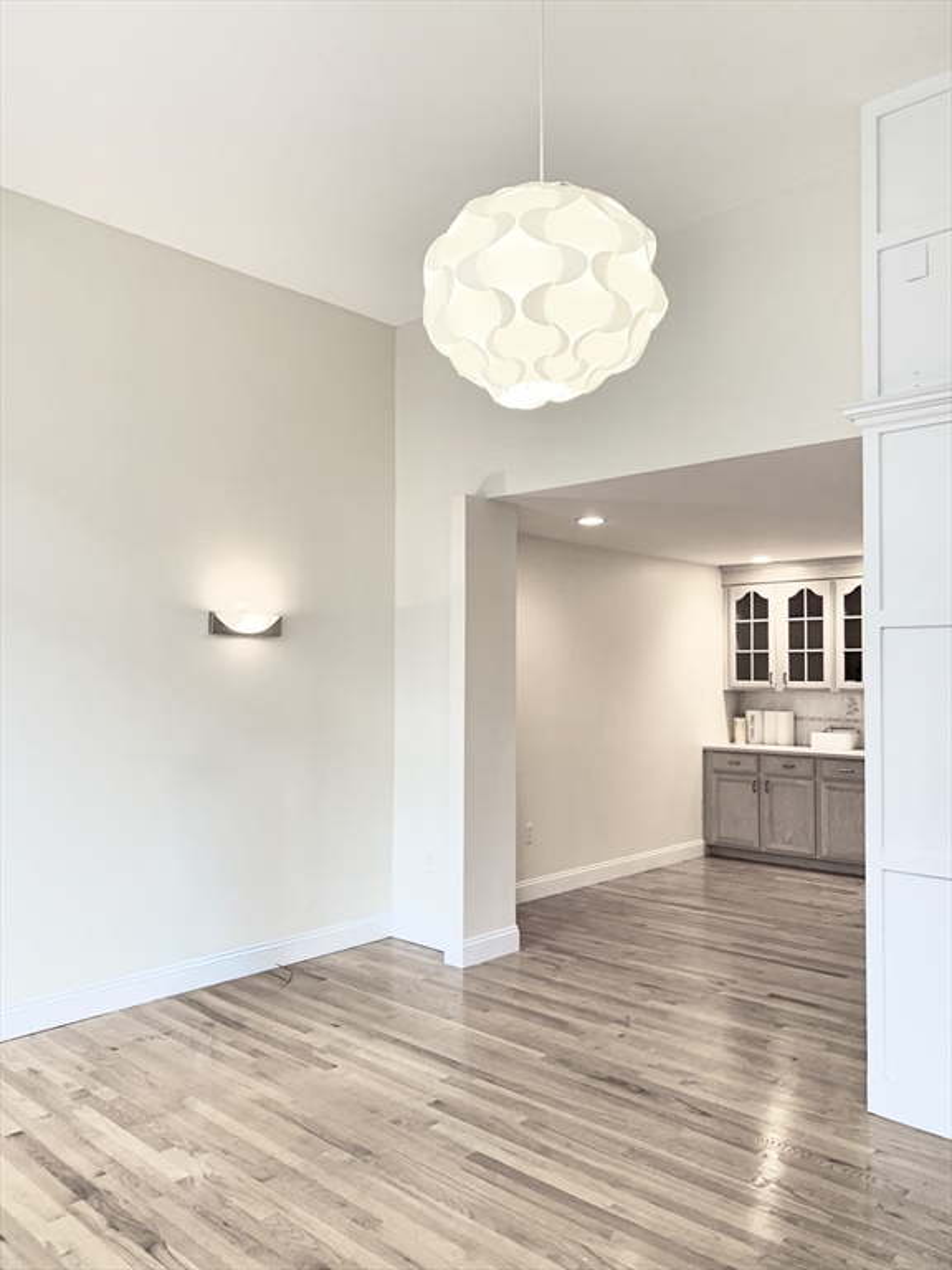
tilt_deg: +5.4
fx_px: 953
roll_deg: -1.3
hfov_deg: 53.1
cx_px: 476
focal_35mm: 26
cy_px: 635
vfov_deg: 67.3
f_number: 1.8
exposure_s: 1/60
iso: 125
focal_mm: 4.25
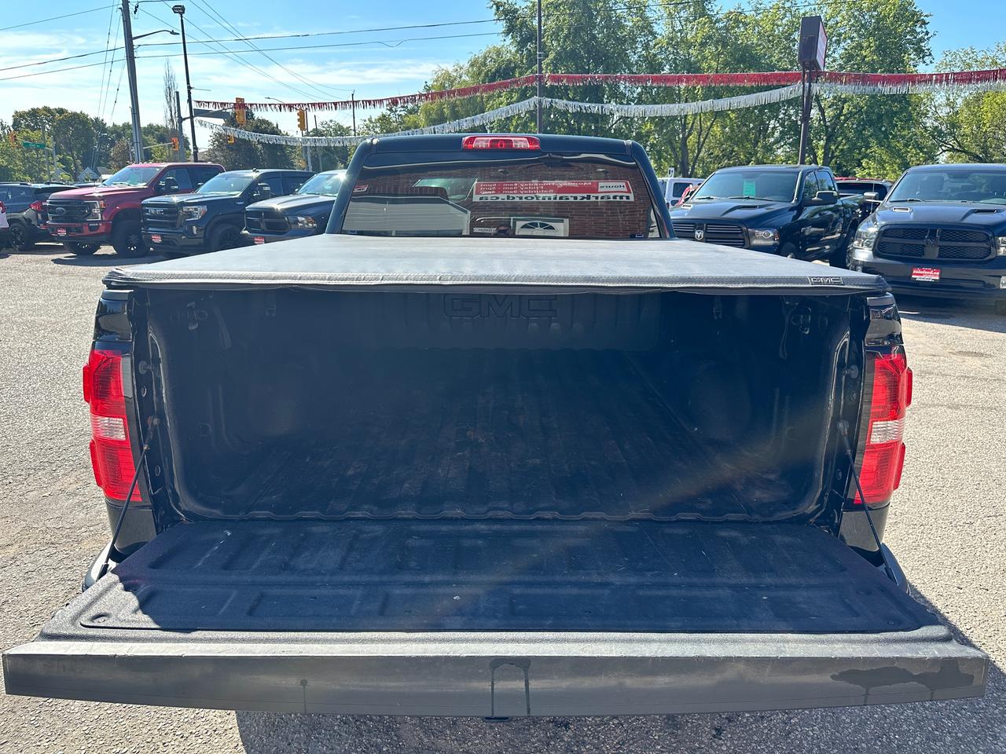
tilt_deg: -15.3
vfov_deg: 56.8
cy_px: 377
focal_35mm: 24
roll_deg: -0.6
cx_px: 503
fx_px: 697
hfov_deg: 71.6
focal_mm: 6.86
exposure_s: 1/1357
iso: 80
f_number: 1.78
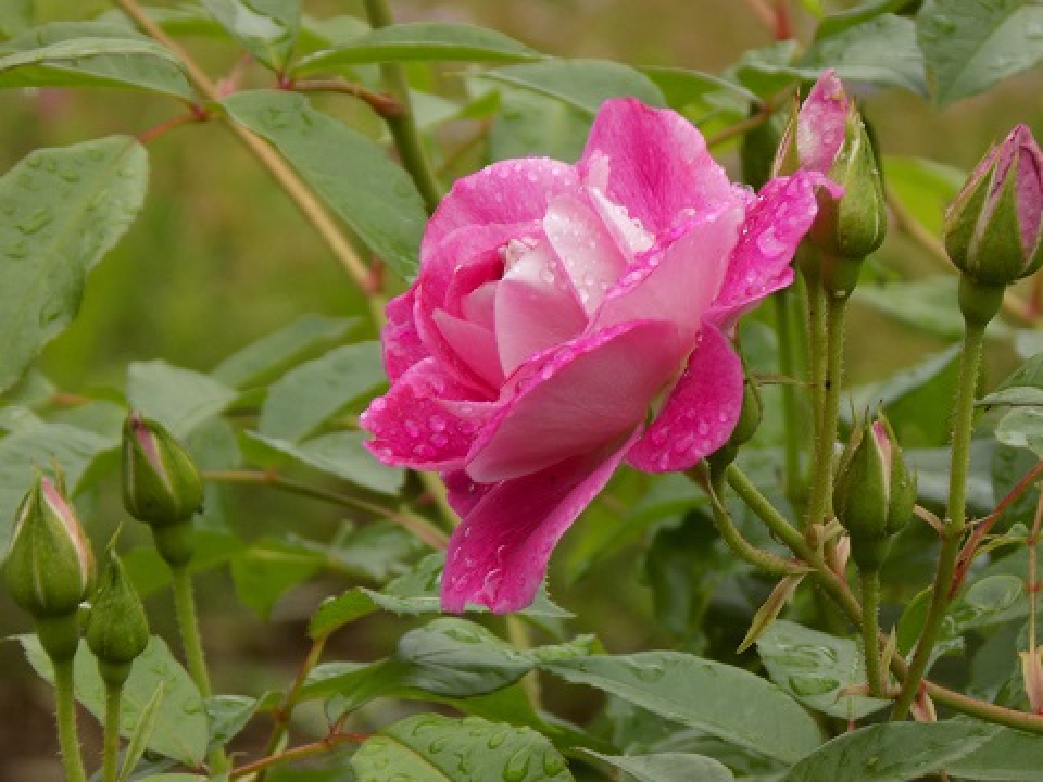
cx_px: 522
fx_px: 12112
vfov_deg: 3.7
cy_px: 391
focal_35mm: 402
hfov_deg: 4.9
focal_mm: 71.5
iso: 80
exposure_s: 1/80
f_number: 5.9
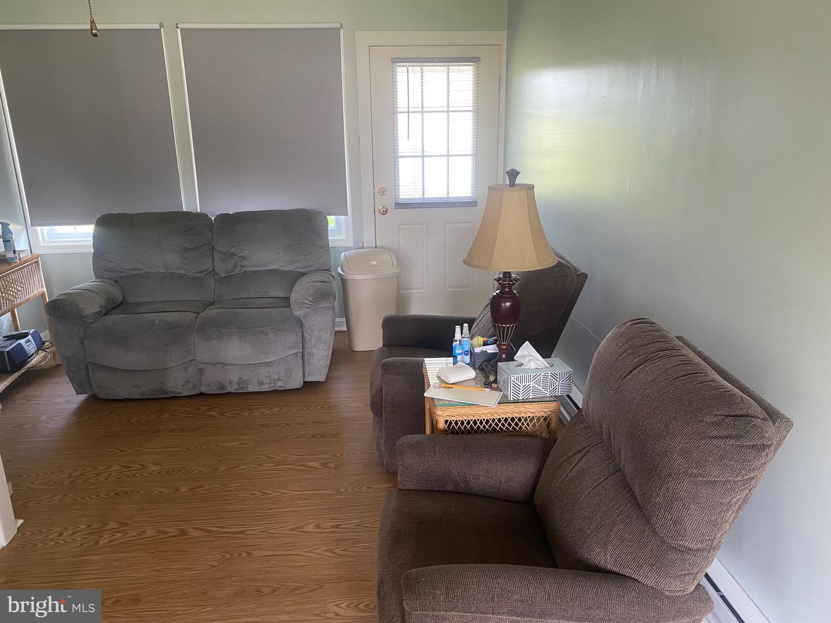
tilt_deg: -16.0
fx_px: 624
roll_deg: +0.3
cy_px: 312
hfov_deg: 67.3
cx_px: 416
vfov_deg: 53.1
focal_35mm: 26
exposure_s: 1/60
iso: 200
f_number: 1.8
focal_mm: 4.25
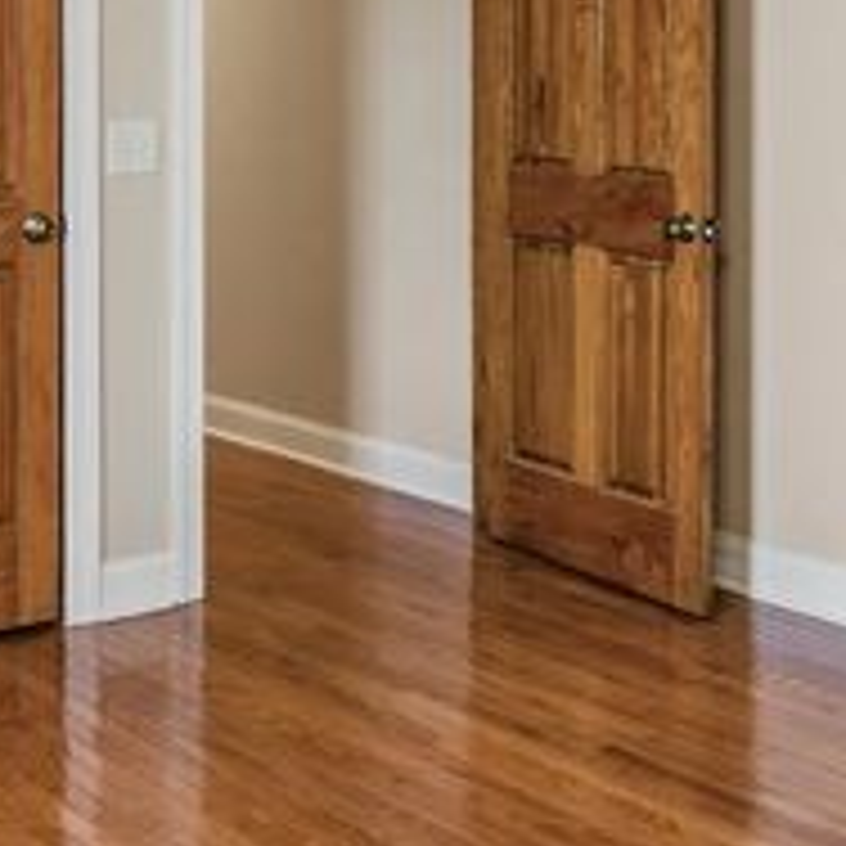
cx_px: 504
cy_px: 18
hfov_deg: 23.3
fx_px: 2046
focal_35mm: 74
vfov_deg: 22.5
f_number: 8
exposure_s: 1/40
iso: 400
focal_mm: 16
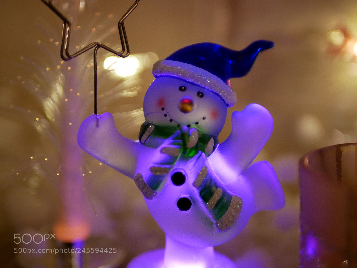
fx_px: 660
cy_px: 134
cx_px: 178
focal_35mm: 64
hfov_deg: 30.3
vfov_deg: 22.9
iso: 1600
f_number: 1.7
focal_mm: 25
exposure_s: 1/250
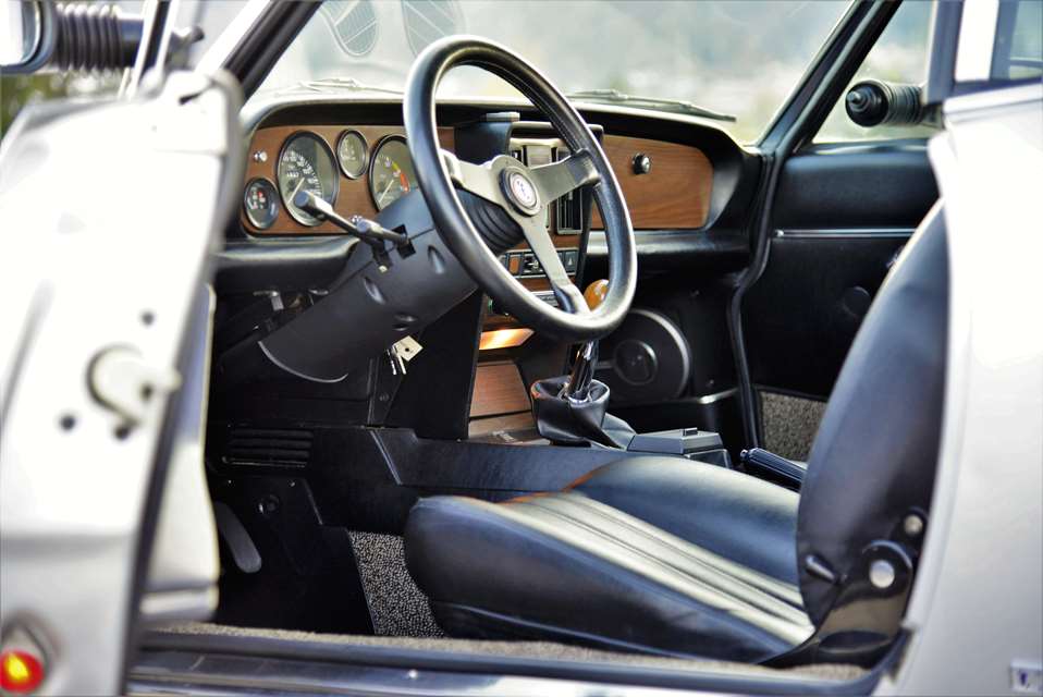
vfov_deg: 16.1
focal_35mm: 85
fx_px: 2464
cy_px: 348
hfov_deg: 23.9
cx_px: 522
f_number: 4
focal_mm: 85
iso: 400
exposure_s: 1/60
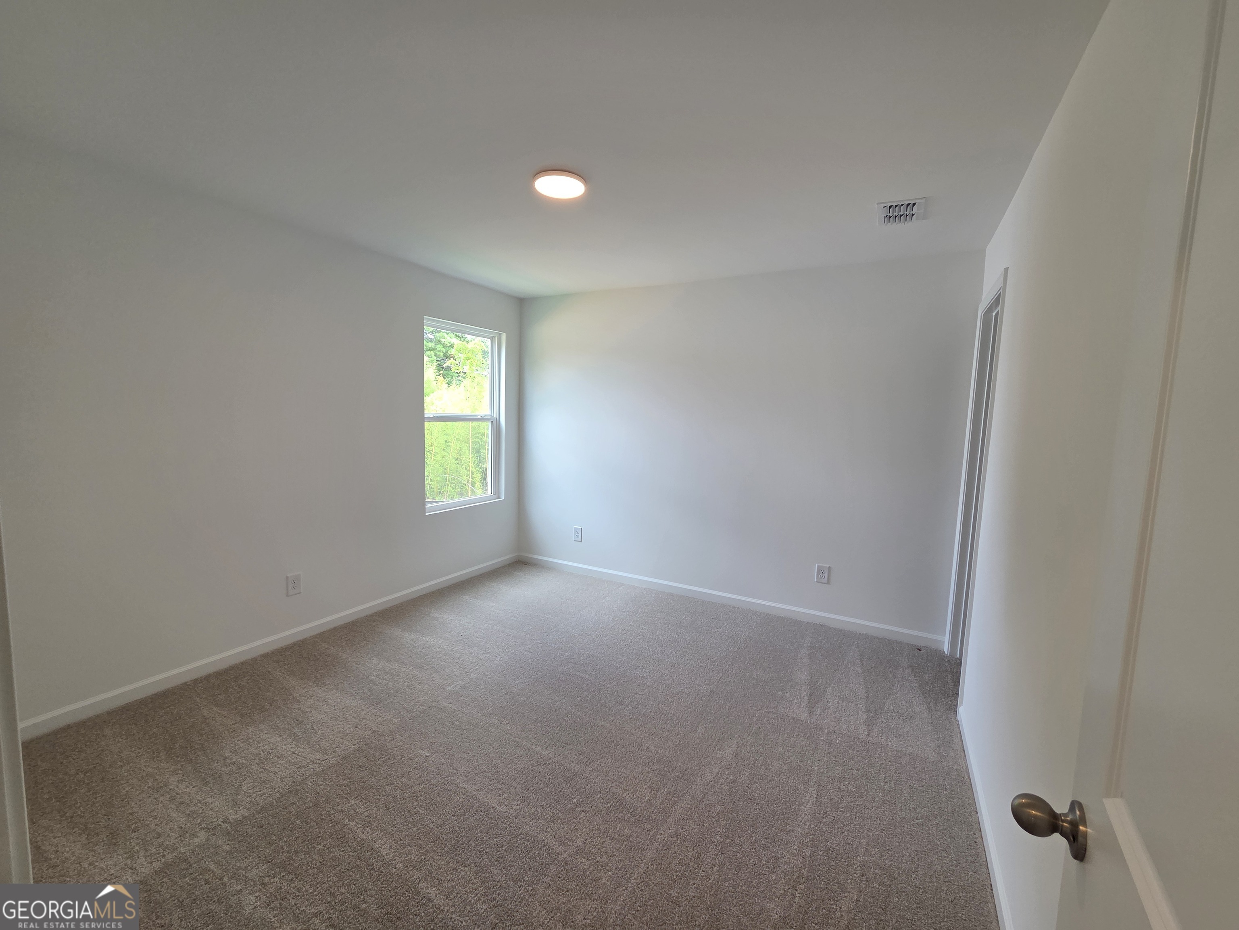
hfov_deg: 106.2
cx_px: 620
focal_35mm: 13
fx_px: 465
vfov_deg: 89.9
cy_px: 465
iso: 100
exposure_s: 1/120
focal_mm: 2.2
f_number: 2.2
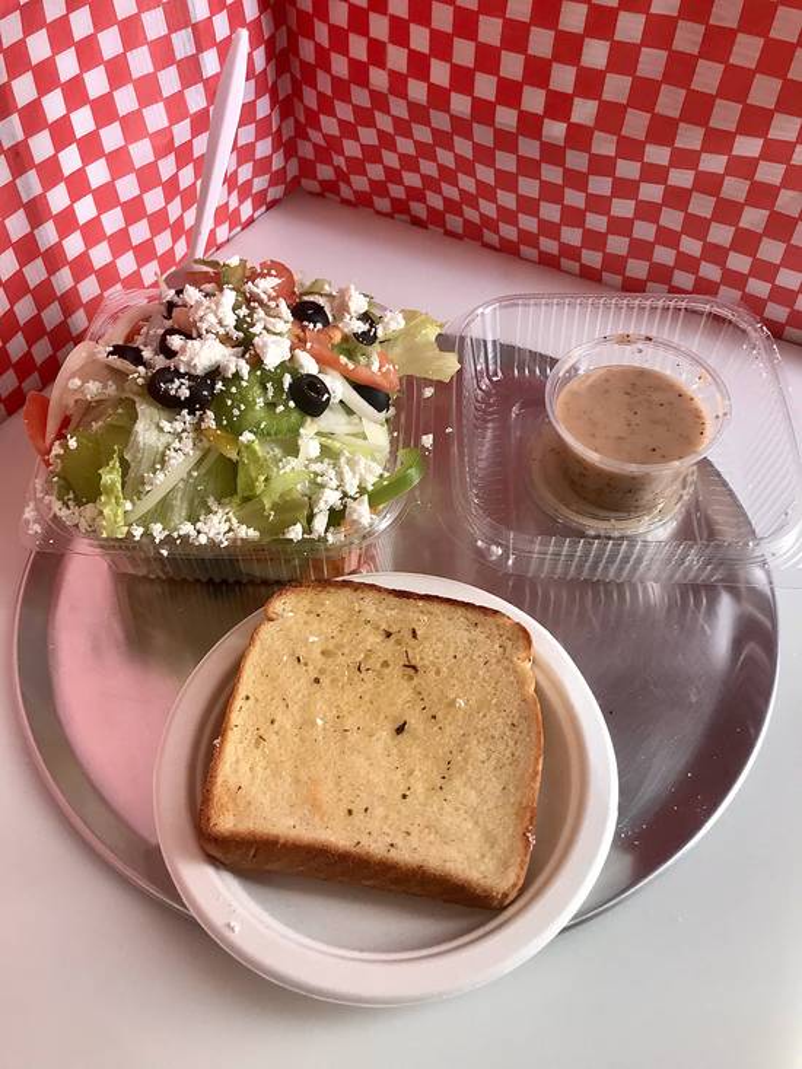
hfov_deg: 49.8
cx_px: 401
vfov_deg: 63.4
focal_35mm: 28
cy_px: 534
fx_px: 865
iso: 32
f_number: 1.8
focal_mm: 3.99
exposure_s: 1/60
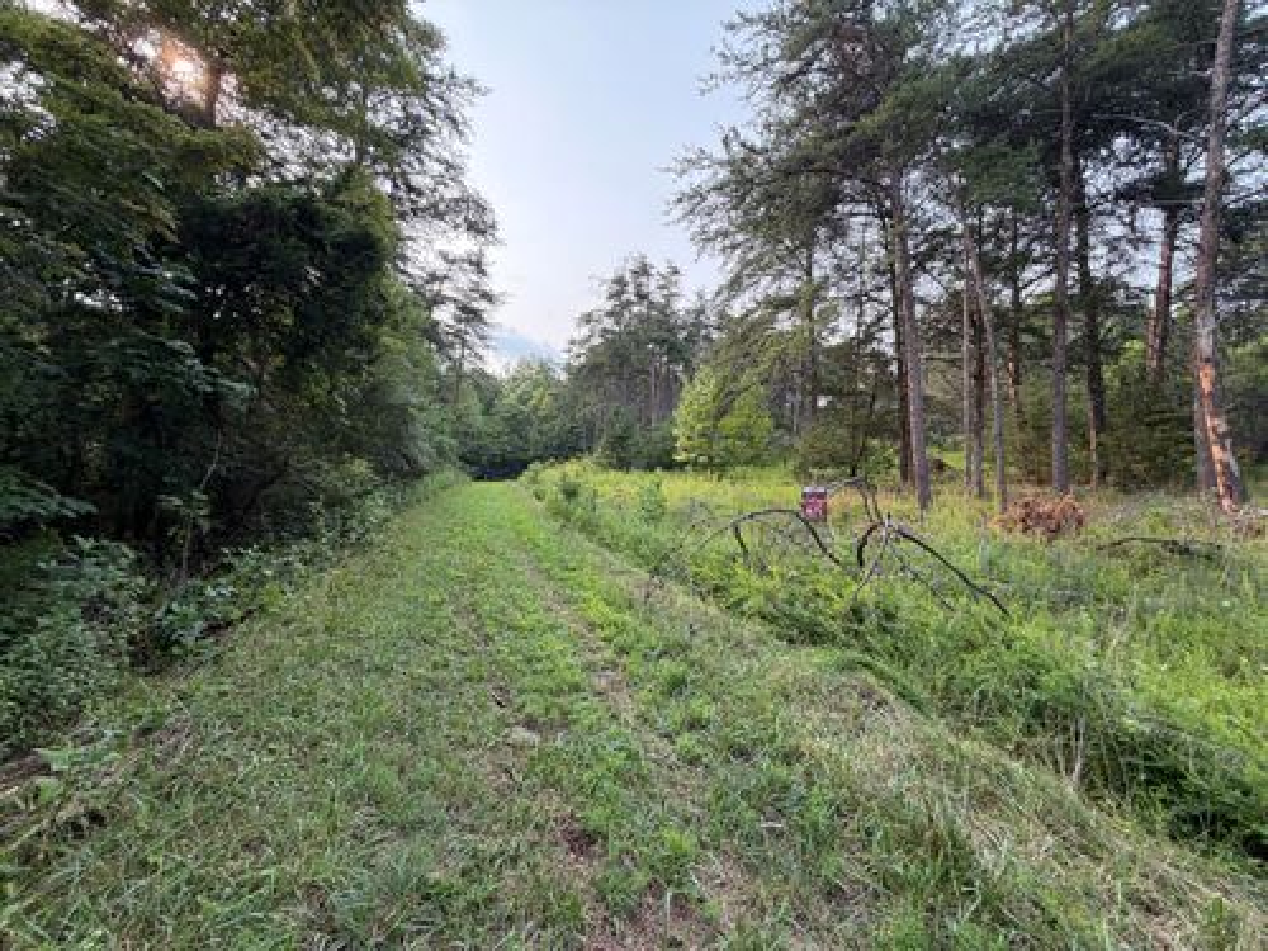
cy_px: 476
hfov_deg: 102.1
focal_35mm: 14
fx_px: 513
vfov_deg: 85.7
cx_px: 634
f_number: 2.2
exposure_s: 1/226
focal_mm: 2.22
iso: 50
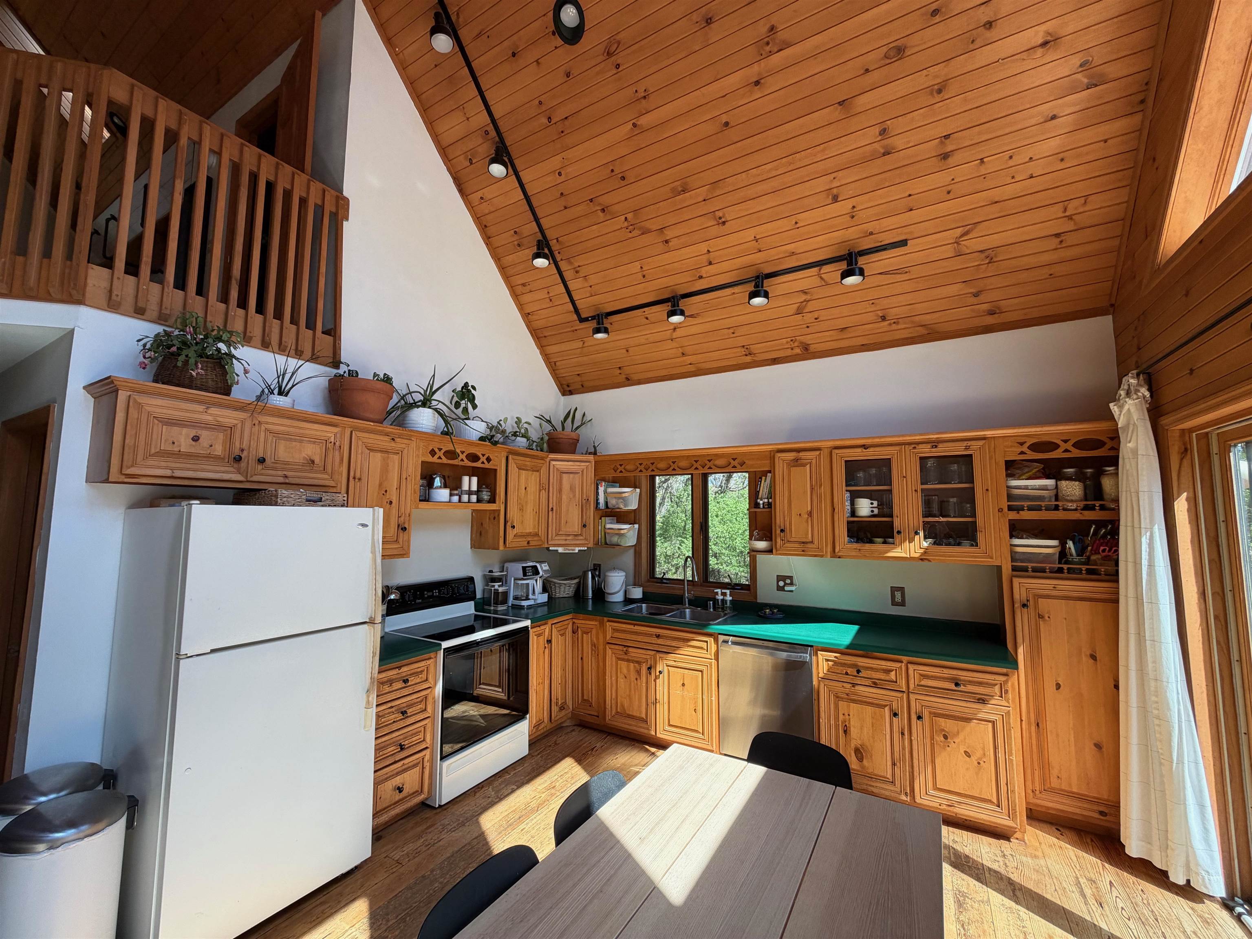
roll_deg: +0.1
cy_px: 470
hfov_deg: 102.1
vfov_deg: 85.7
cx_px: 626
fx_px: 506
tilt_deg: +5.9
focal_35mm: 14
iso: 64
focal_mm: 2.22
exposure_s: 1/171
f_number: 2.2
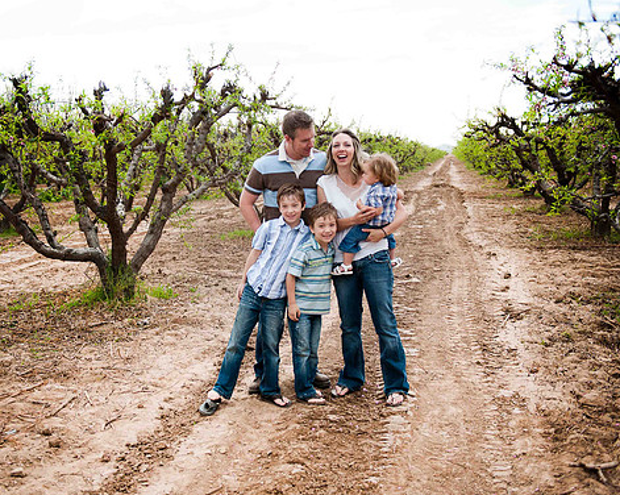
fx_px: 678
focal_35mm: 37
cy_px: 242
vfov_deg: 40.1
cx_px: 276
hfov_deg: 49.0
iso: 200
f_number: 2.8
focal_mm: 32
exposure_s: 1/500
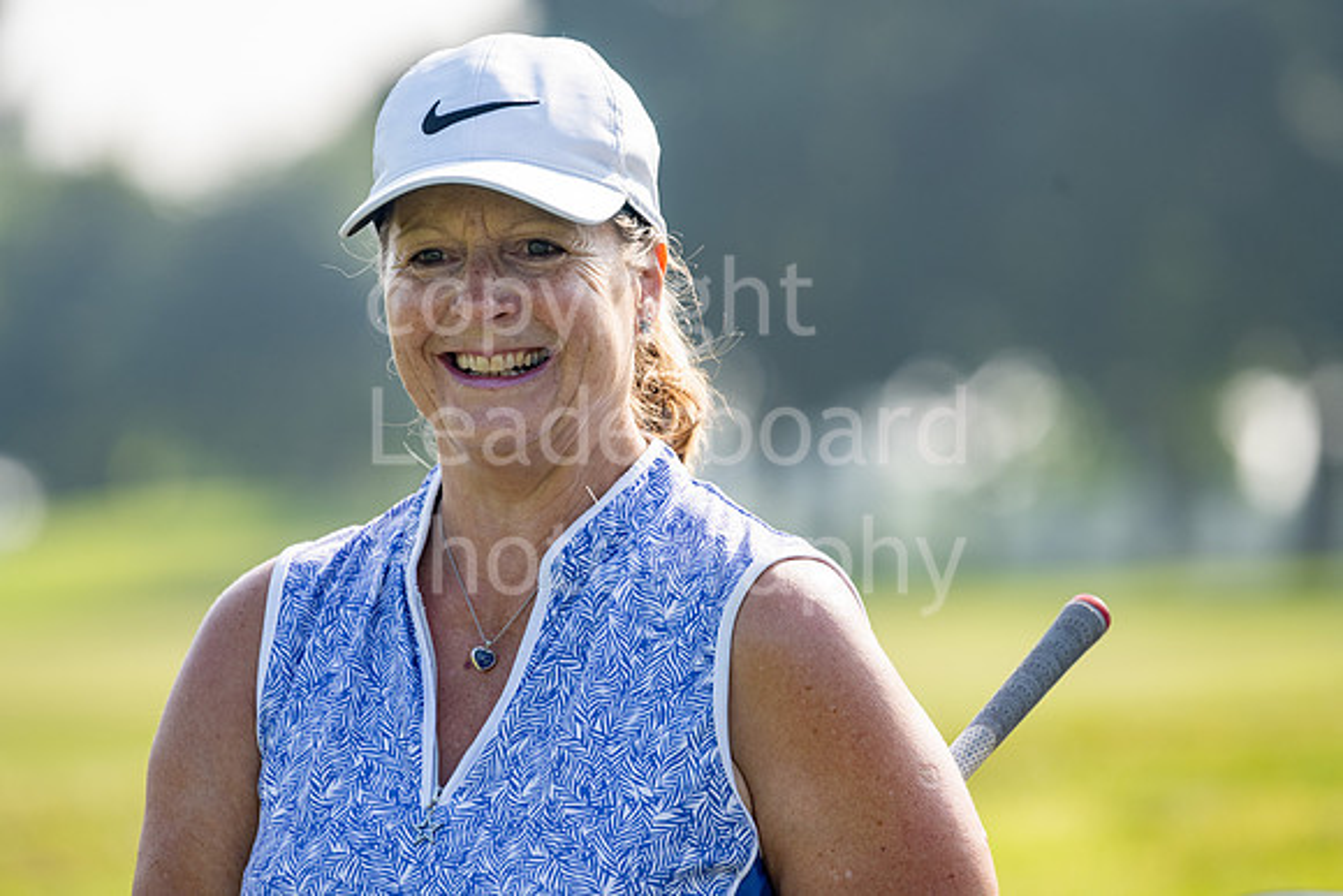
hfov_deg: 6.9
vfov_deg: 4.6
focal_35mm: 300
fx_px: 11194
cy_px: 448
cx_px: 672
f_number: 5.6
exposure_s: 1/640
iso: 200
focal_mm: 300
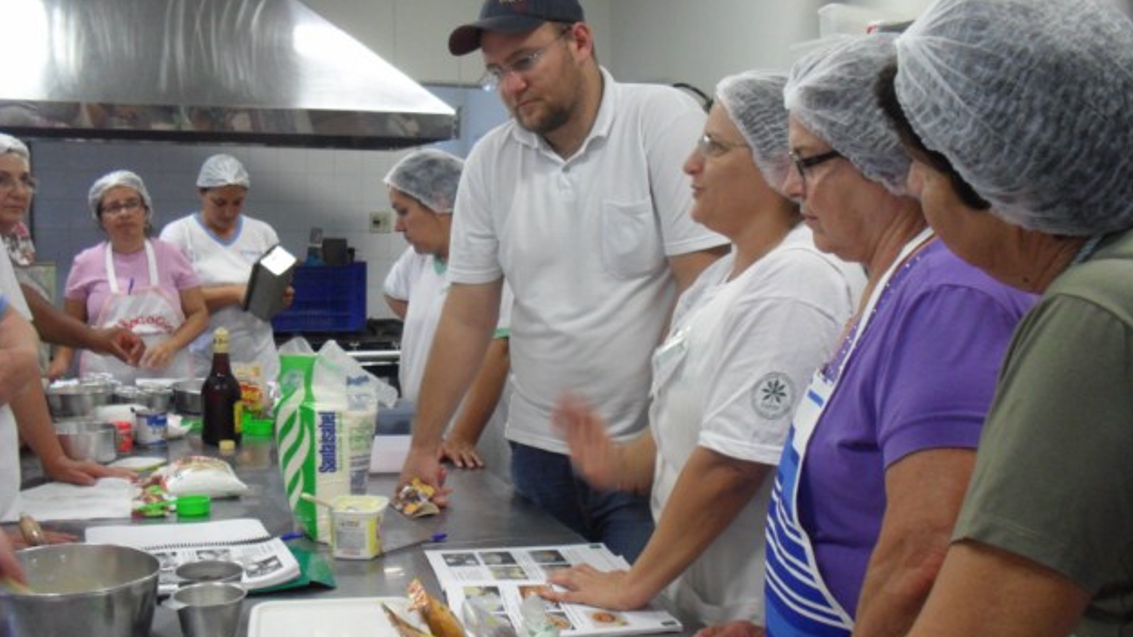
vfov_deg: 30.3
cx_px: 572
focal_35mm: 39
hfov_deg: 51.6
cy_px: 396
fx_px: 1172
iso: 200
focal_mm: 6.3
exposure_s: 1/20
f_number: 3.2
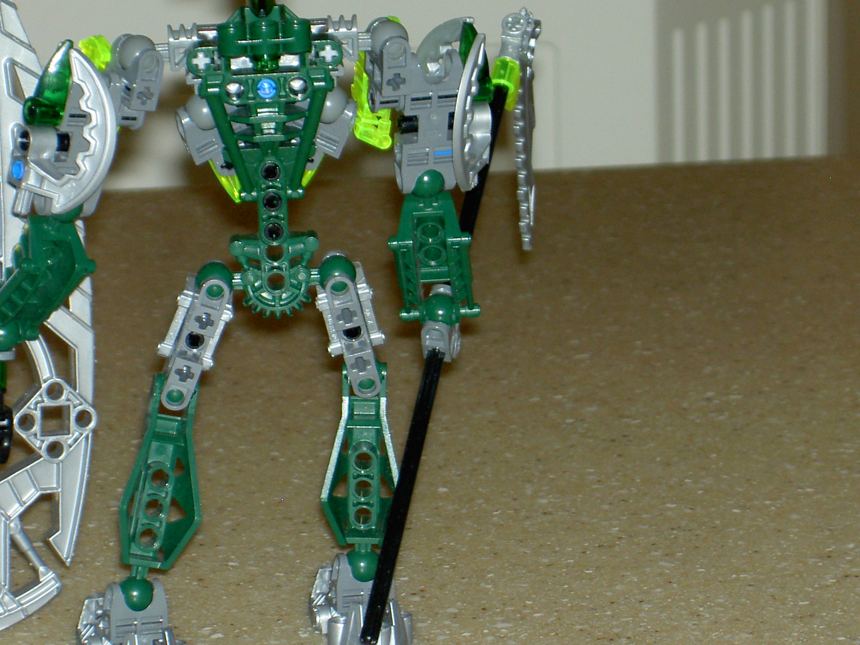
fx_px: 4323
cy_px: 263
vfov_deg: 8.5
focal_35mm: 174
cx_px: 268
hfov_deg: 11.3
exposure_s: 1/89.3
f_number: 4.9
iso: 100
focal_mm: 24
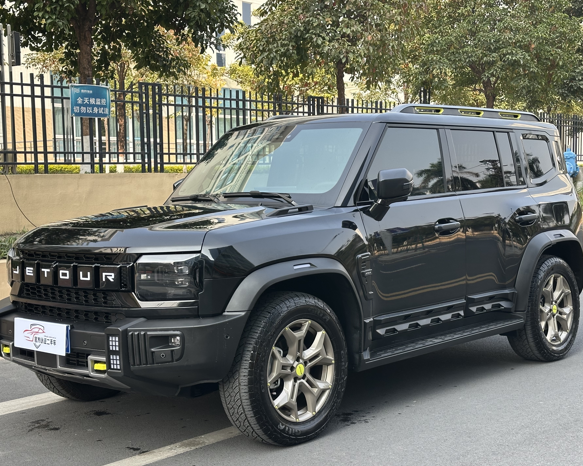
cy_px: 223
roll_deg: +0.5
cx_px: 293
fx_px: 914
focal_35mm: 53
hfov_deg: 35.4
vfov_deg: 28.6
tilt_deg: -3.6
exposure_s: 1/785
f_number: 1.78
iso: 64
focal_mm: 6.86
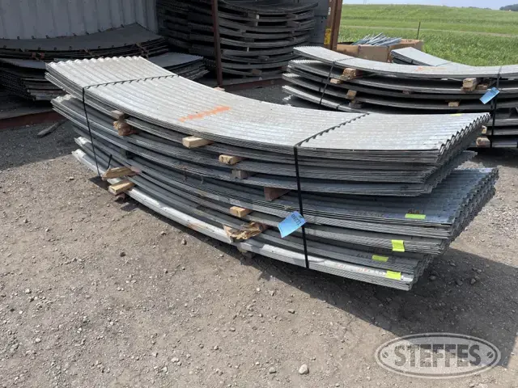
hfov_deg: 67.3
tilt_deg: -21.3
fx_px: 389
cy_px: 194
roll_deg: +0.3
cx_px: 259
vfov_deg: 53.1
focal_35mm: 26
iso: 32
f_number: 1.6
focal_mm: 5.1
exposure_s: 1/2660
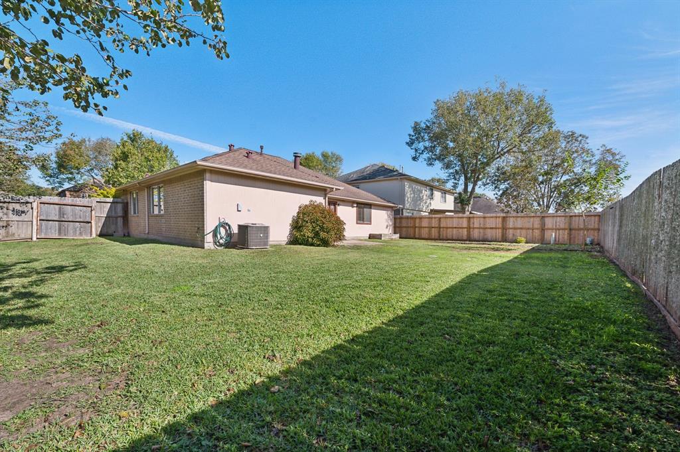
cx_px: 340
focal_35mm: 14
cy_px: 226
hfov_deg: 104.3
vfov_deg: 81.1
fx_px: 264
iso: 400
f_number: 8
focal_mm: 14
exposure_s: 1/1600
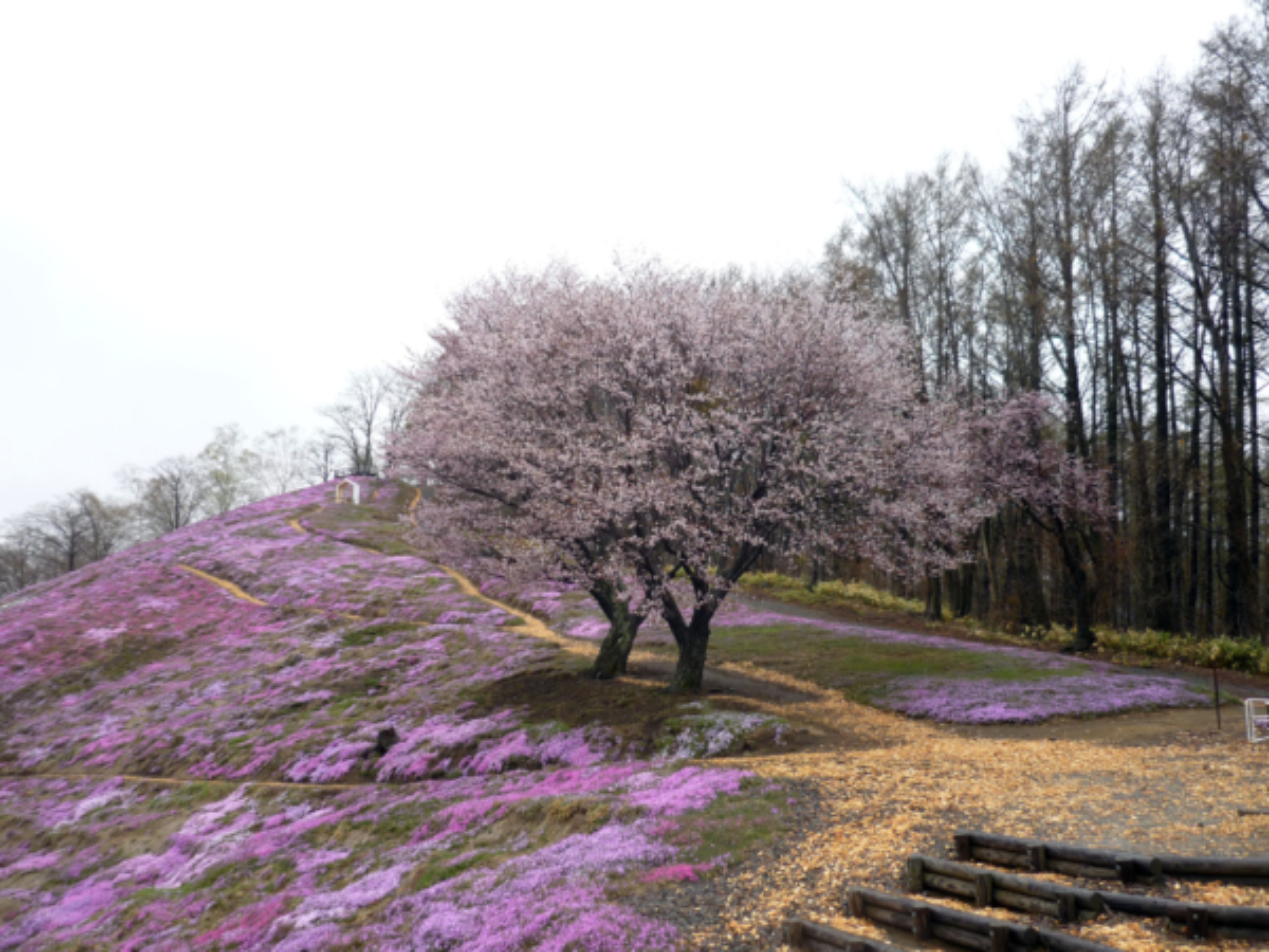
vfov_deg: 42.9
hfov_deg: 55.4
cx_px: 634
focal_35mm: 33
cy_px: 476
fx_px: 1210
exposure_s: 1/250
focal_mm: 5.5
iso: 100
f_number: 2.8
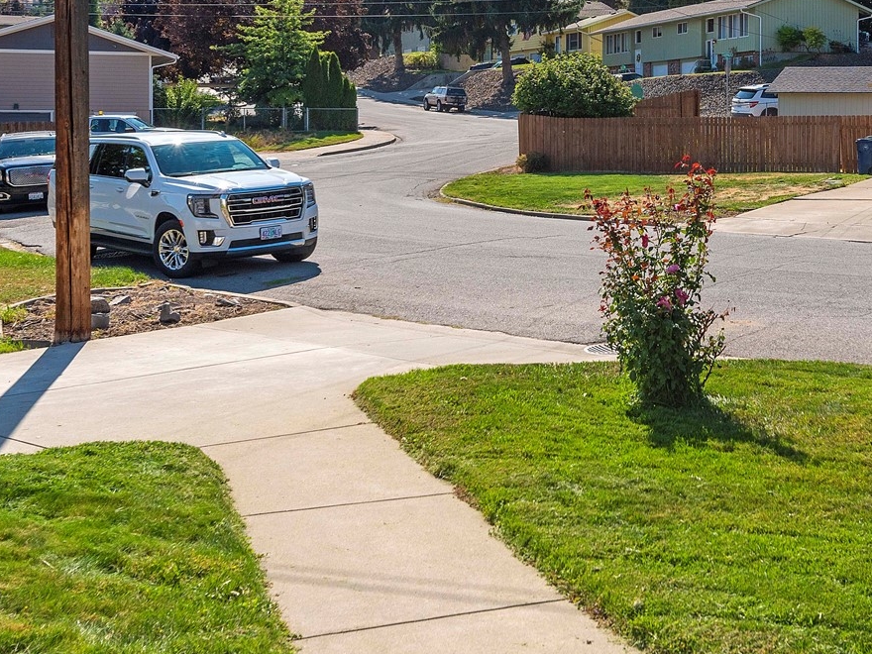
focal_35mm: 50
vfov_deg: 28.5
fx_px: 1260
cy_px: 136
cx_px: 622
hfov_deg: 37.5
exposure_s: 1/1250
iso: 100
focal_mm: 27
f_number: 8
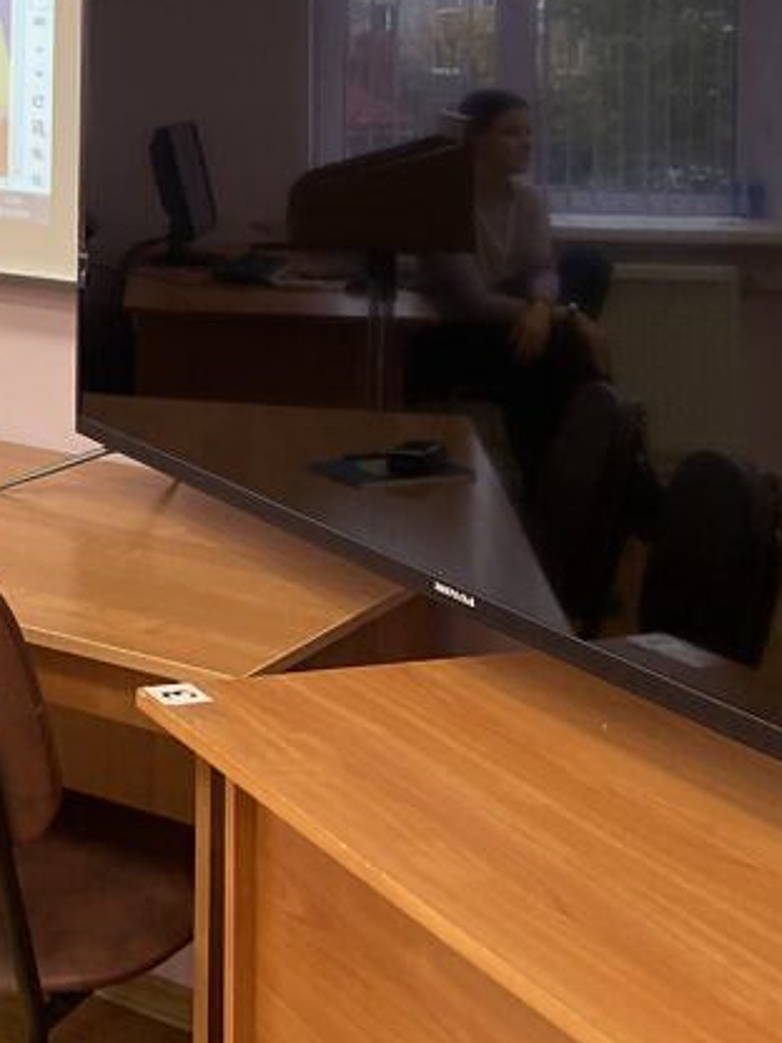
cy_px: -75
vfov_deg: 27.9
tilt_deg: +3.6
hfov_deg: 21.5
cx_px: -115
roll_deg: -1.5
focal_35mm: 64
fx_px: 1928
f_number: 1.8
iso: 80
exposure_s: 1/120
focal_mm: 4.25
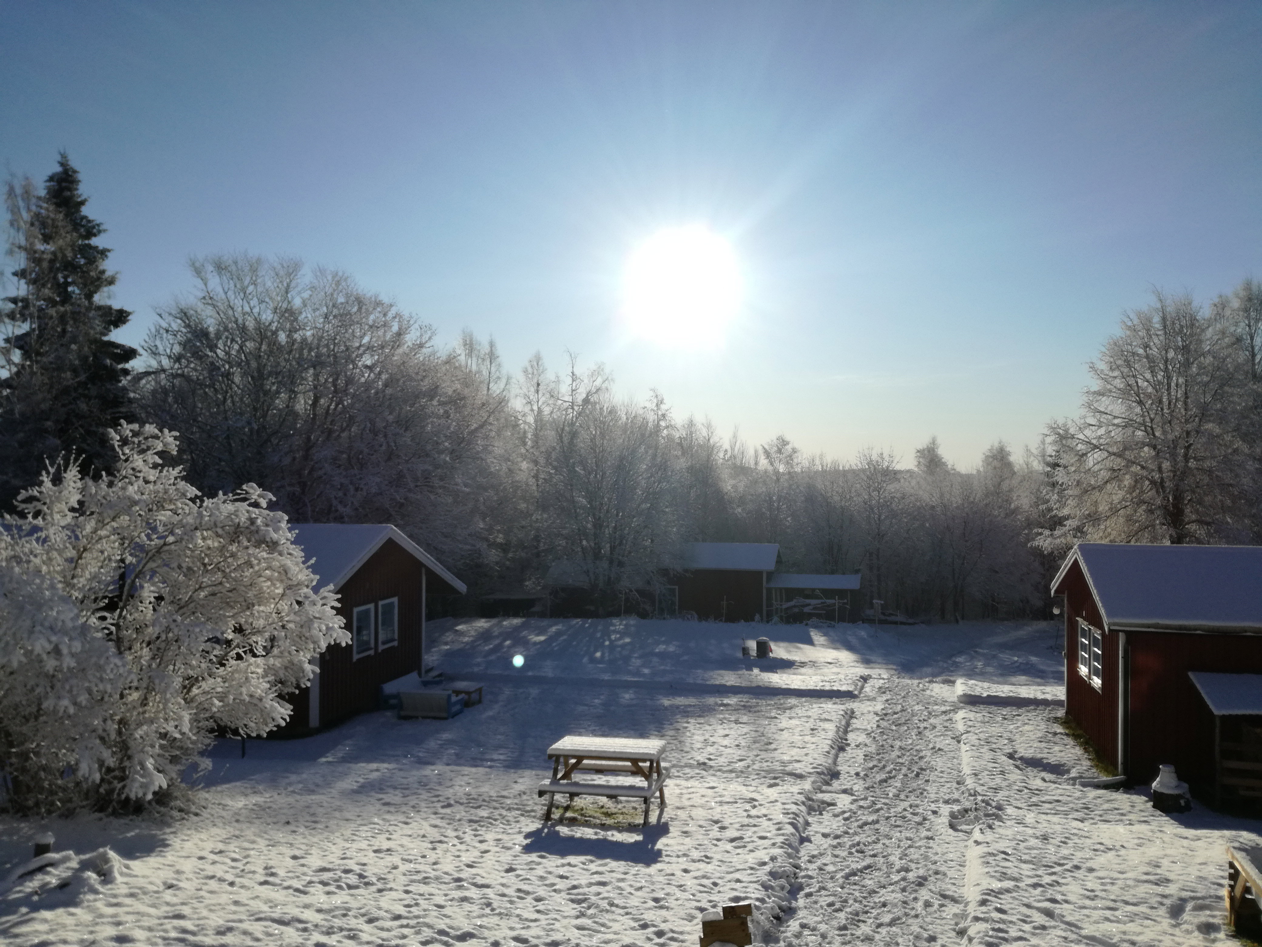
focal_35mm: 27
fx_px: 984
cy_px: 474
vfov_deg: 51.4
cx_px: 631
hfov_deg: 65.3
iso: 50
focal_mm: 3.79
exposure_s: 1/2494
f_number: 2
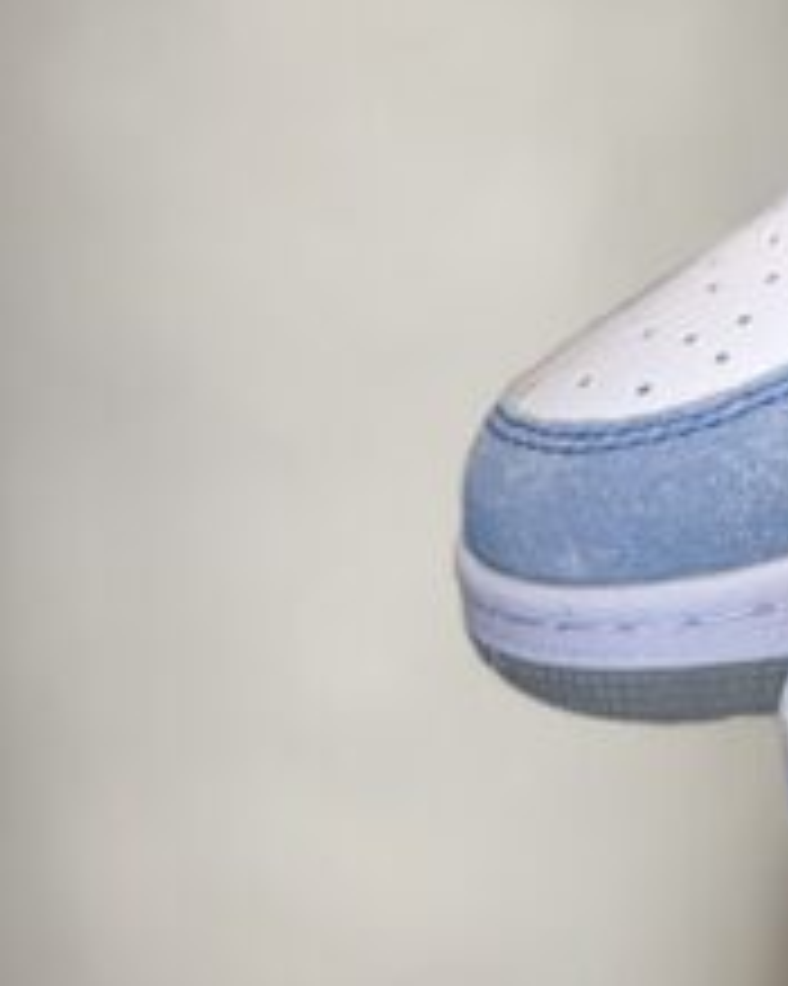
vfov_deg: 3.5
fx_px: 15987
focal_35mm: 548
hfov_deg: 2.8
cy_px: -225
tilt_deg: -12.8
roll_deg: -1.0
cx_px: 1508
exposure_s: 1/100
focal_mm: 15.66
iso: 50
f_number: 2.8
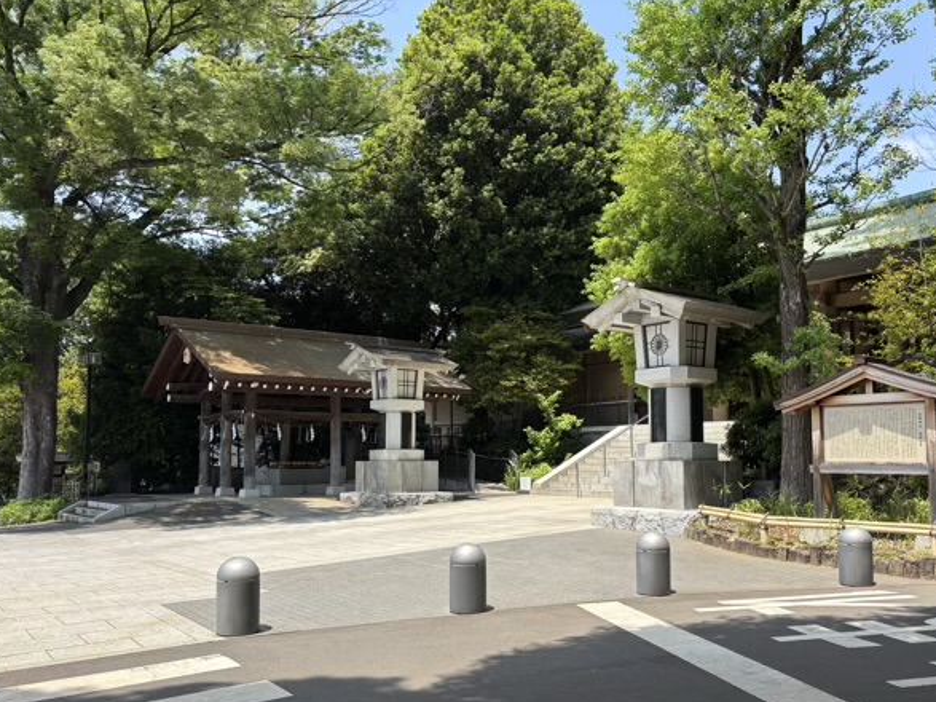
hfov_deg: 58.3
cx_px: 497
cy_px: 412
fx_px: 838
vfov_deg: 45.2
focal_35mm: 31
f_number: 1.6
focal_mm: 5.96
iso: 50
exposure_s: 1/1590
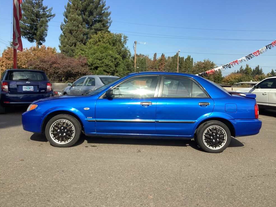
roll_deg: -2.3
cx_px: 139
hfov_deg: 56.8
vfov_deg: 44.2
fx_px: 255
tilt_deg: -6.6
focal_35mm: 32
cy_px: 103
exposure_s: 1/1006
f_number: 2.4
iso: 25
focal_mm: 3.3
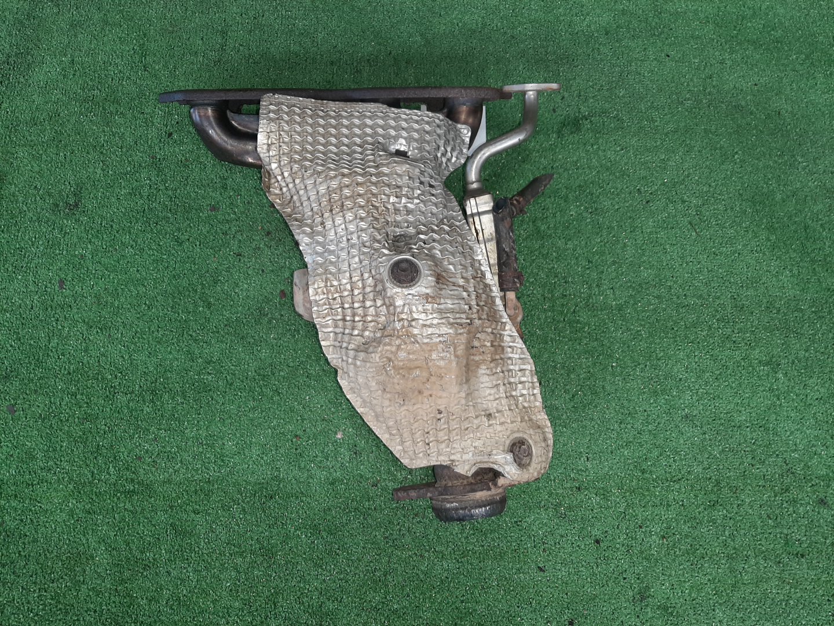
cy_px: 313
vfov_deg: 53.1
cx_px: 417
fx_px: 626
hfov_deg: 67.3
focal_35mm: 26
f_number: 1.7
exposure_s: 1/50
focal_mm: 3.93
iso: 78
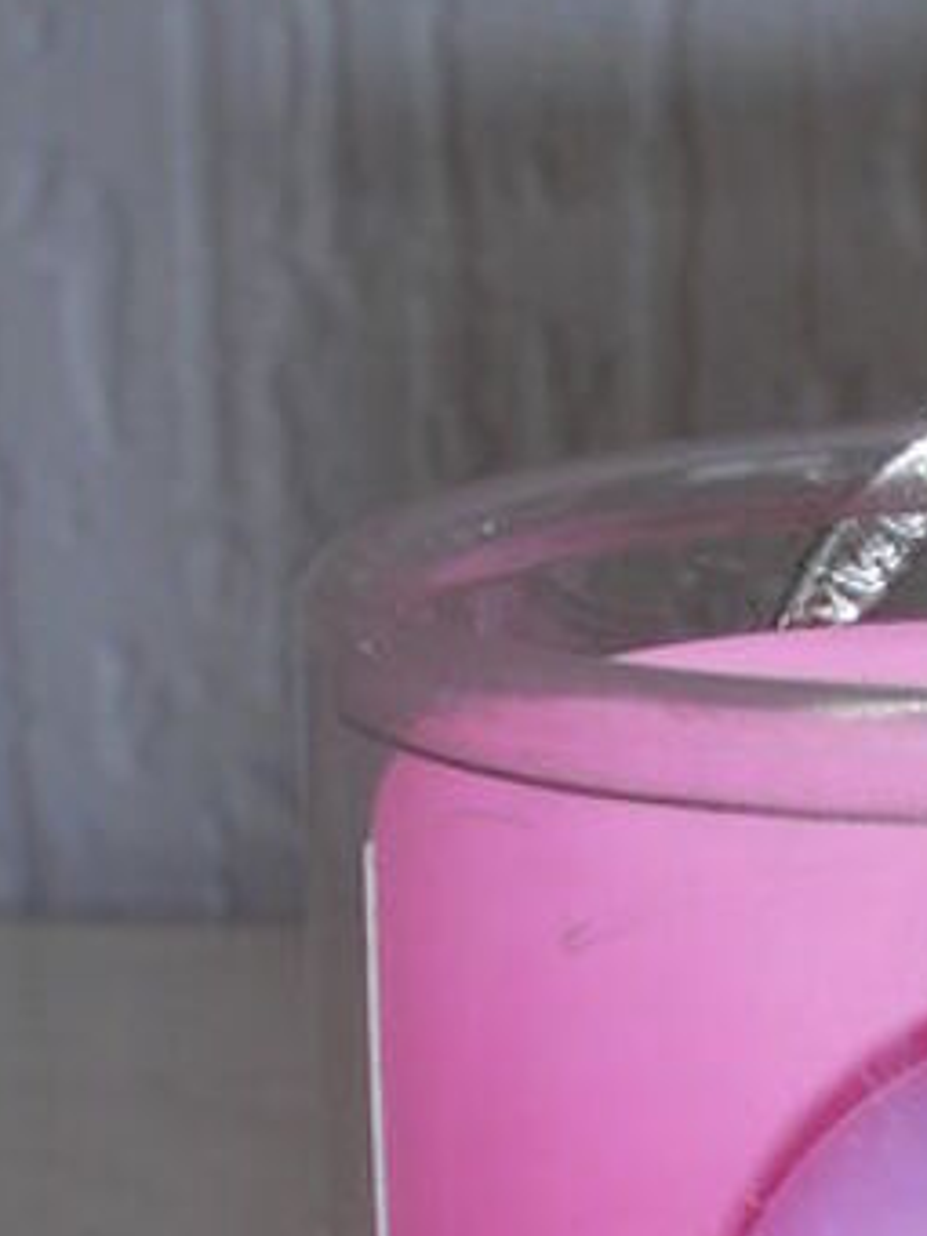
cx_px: 934
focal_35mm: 149
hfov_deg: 9.9
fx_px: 5320
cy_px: 1390
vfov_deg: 13.0
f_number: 5.6
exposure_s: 1/31
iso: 50
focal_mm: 6.3
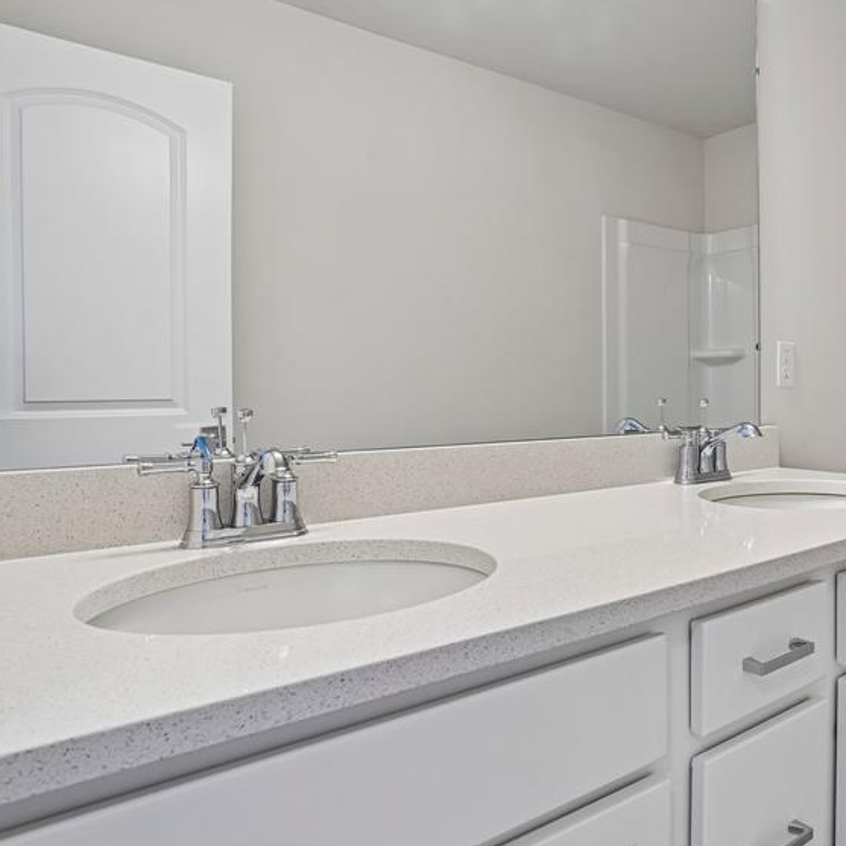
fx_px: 691
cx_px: 576
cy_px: 401
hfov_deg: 61.1
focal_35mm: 25
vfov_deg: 62.9
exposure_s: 1/20
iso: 400
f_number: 8
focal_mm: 16
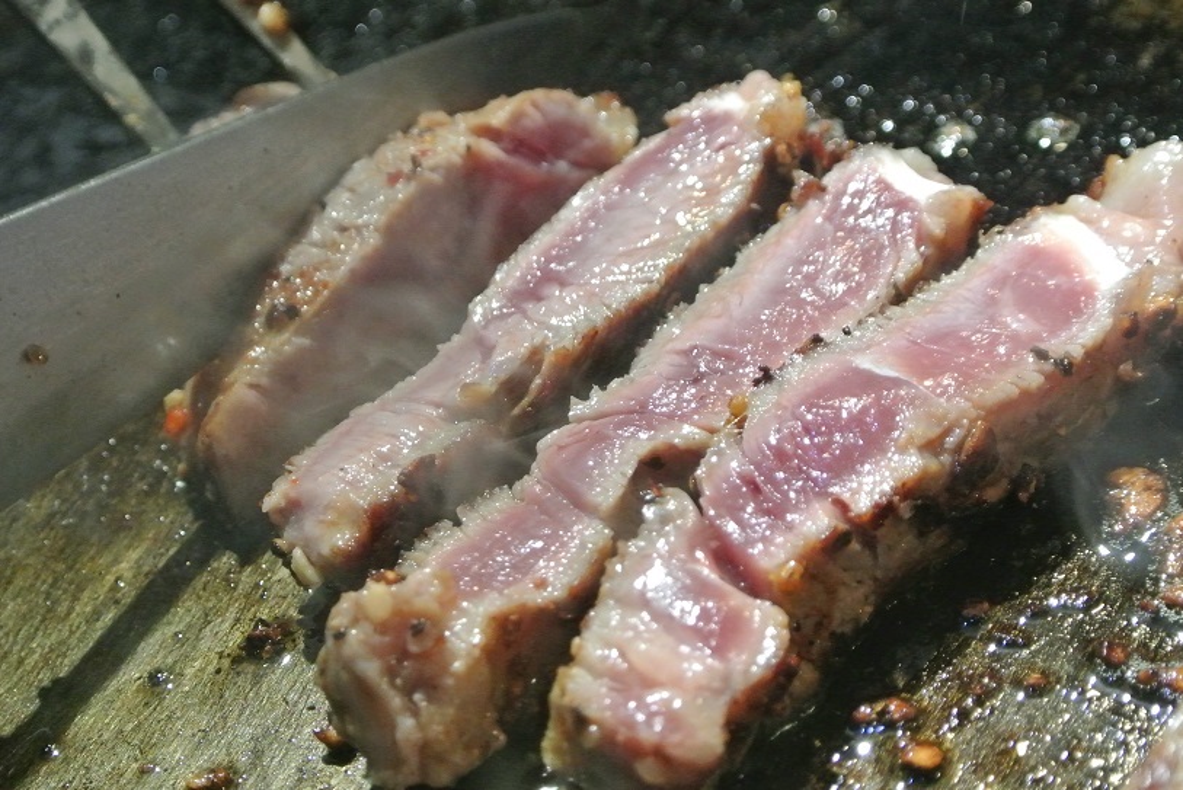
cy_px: 395
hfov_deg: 30.9
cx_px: 592
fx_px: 2137
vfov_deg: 20.9
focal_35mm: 65
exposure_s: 1/125
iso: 3200
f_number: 5.3
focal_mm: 24.4
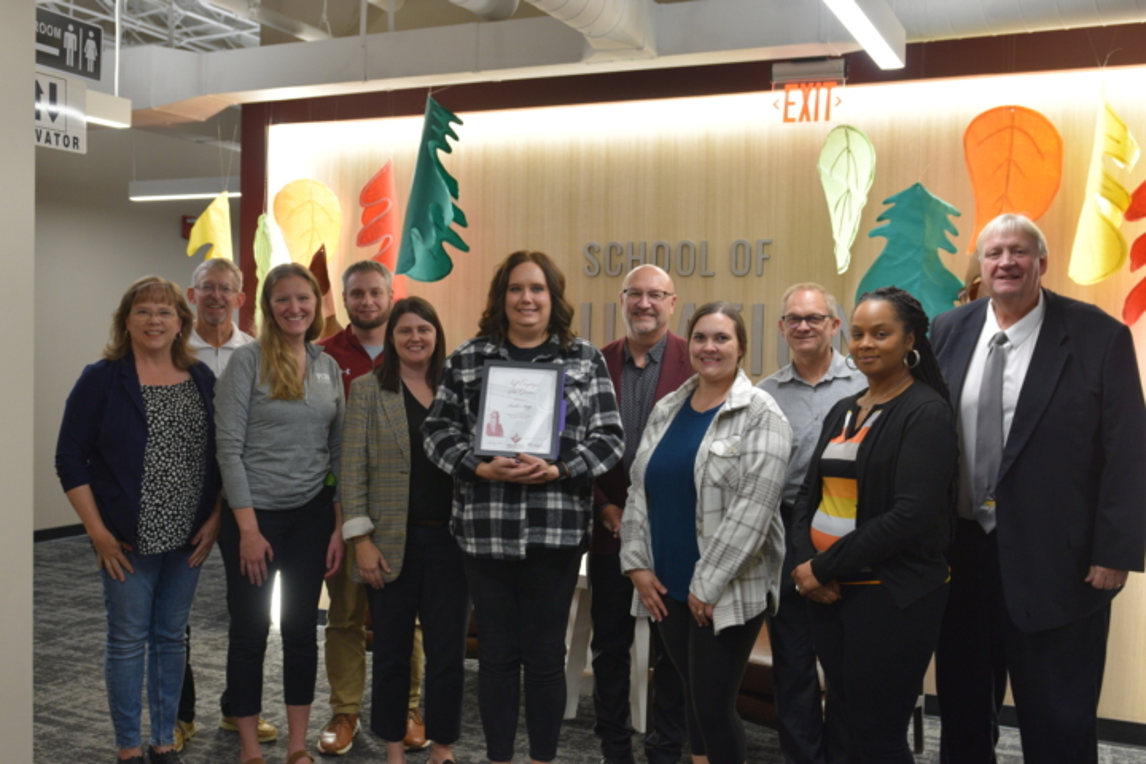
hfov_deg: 53.1
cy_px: 382
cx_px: 573
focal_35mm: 36
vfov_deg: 36.9
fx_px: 1146
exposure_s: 1/60
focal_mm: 24
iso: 500
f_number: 4
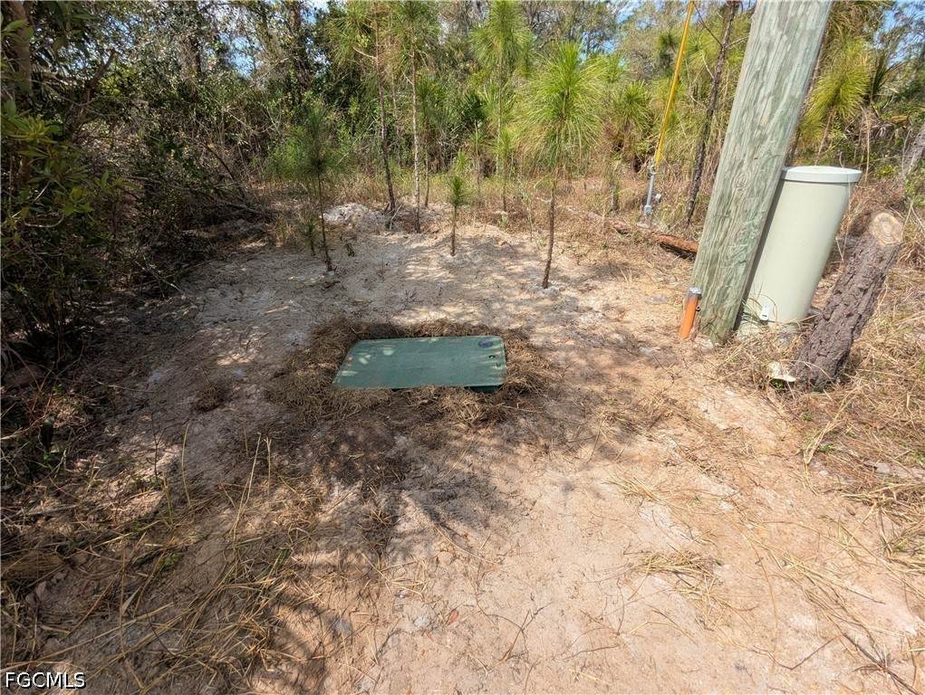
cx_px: 462
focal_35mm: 16
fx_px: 428
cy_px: 348
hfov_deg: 94.4
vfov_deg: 78.2
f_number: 2.2
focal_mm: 2.35
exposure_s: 1/830
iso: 47
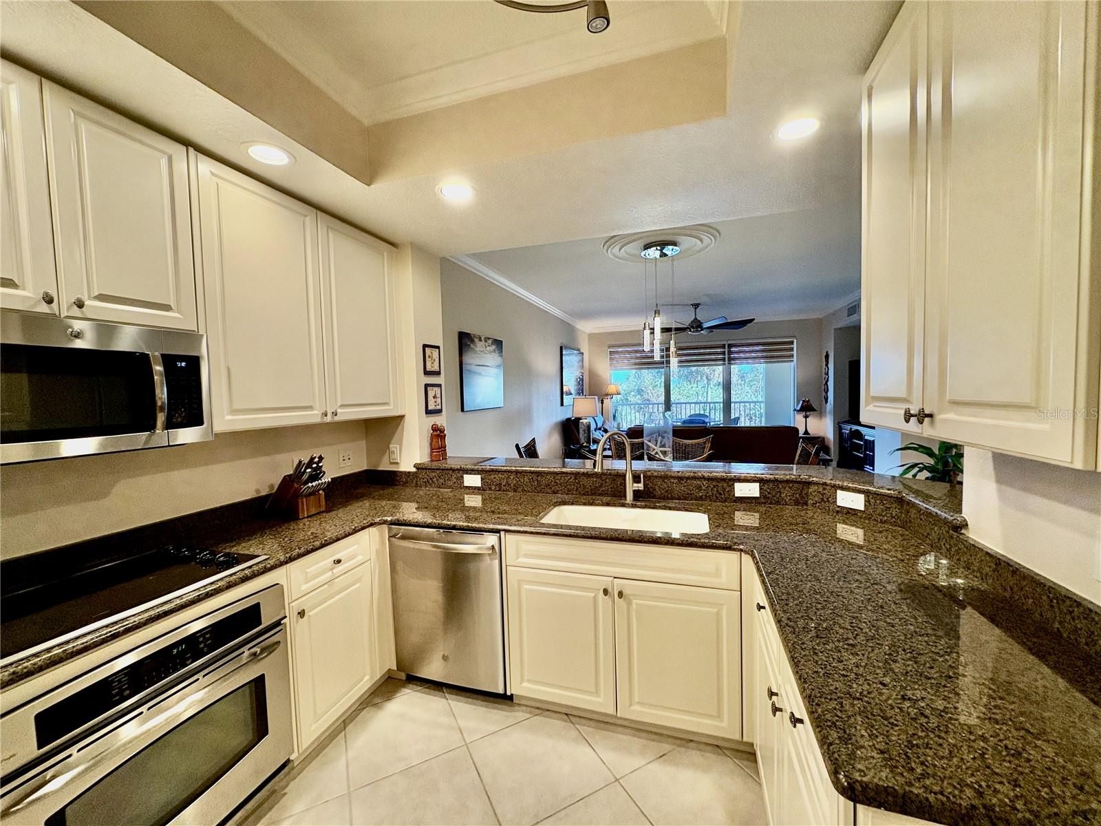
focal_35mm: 14
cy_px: 413
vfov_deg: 85.7
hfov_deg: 102.1
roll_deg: +1.8
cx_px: 550
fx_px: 445
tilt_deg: -2.5
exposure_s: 1/120
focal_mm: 2.22
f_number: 2.2
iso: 320
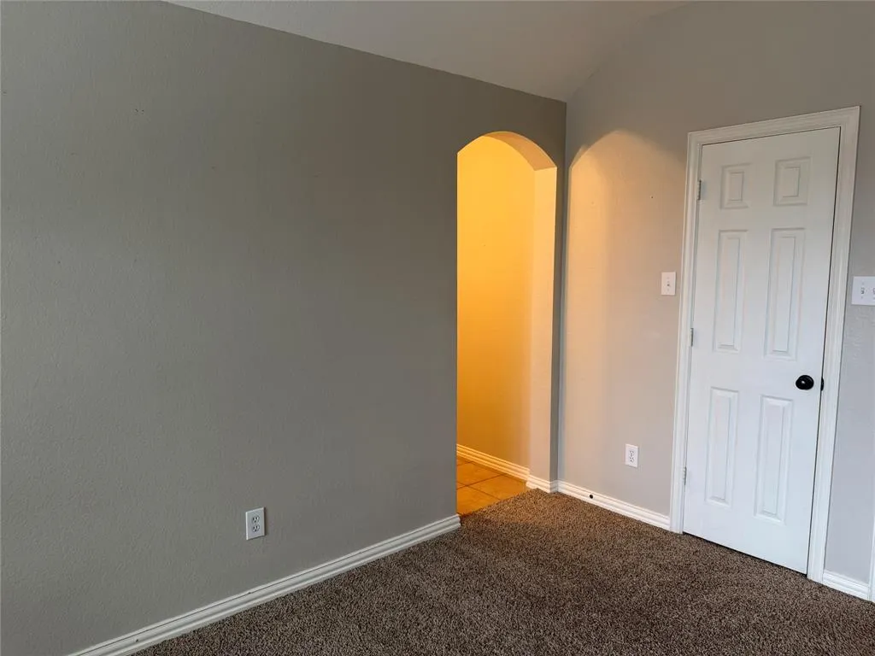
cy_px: 328
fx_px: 607
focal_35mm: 24
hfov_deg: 71.6
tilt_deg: -6.5
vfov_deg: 56.8
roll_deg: -0.6
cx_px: 438
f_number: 1.78
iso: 160
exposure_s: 1/60
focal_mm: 6.76
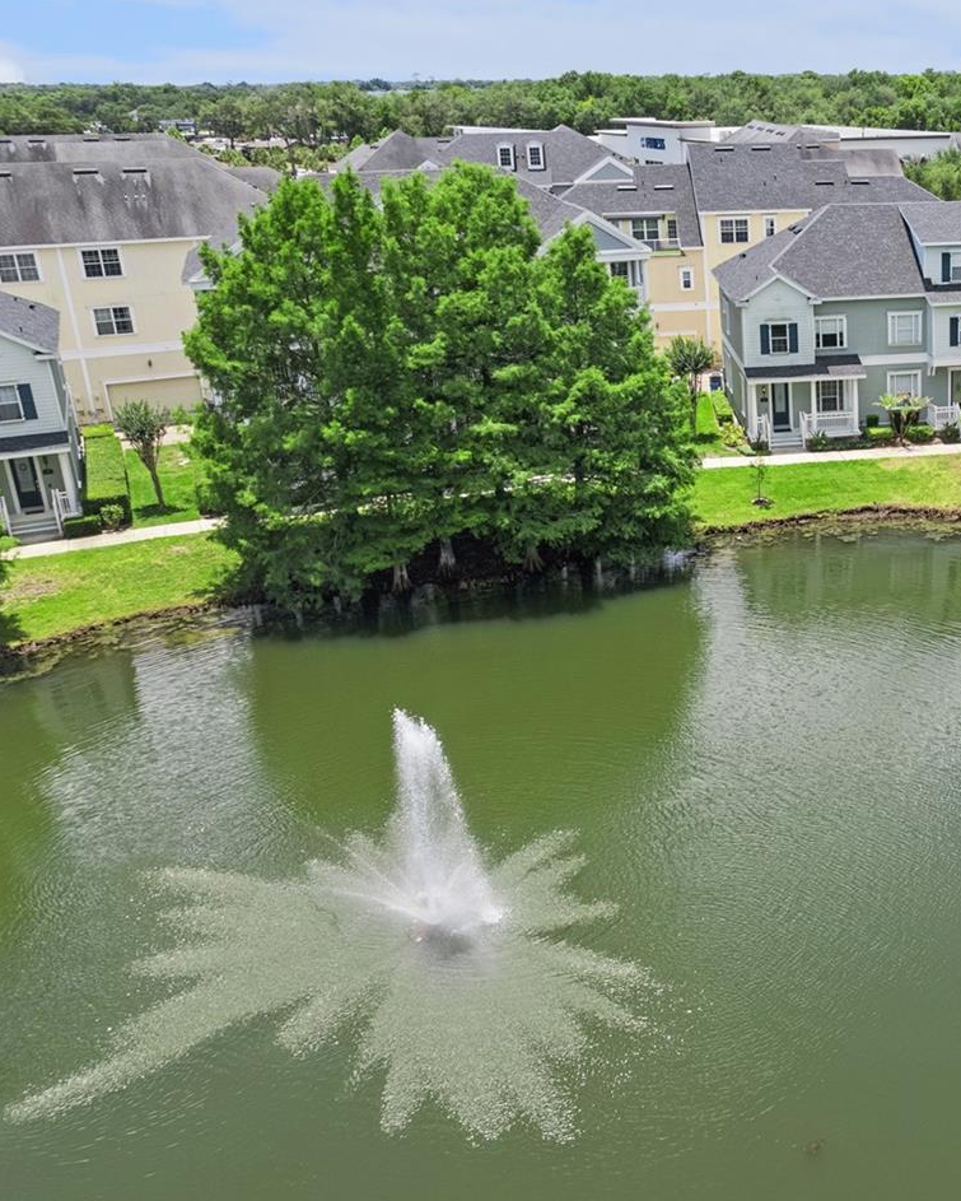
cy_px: 585
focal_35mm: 35
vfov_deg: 51.5
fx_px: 1244
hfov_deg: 38.4
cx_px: 919
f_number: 2.8
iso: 100
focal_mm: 8.4
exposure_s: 1/1500
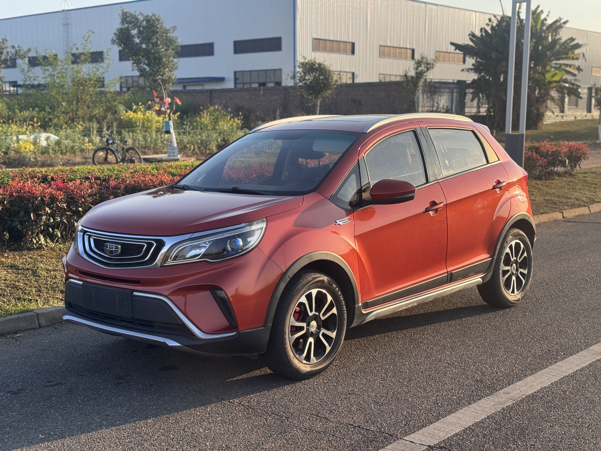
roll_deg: +0.6
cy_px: 226
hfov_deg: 39.7
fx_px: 833
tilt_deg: -7.1
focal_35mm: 48
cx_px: 300
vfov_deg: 30.3
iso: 64
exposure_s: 1/1263
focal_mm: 6.76
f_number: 1.78
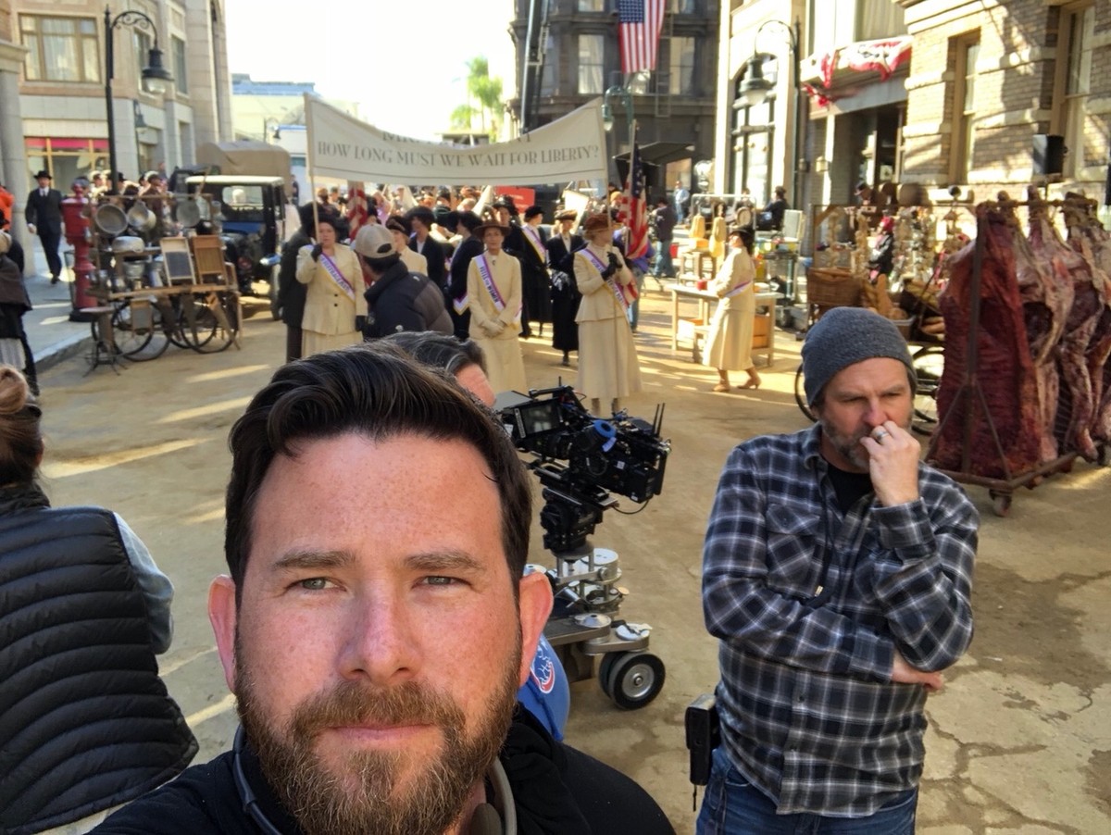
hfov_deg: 56.8
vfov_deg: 44.2
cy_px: 418
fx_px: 1028
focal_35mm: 32
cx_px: 556
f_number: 2.2
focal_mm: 2.87
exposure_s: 1/120
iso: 50
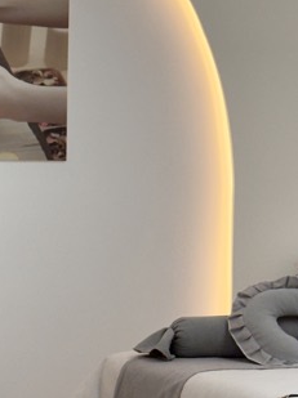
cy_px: 249
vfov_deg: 14.1
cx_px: -105
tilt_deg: -2.7
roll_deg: -0.3
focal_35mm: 140
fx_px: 1610
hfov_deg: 10.3
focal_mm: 6.76
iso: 64
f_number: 1.78
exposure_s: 1/405
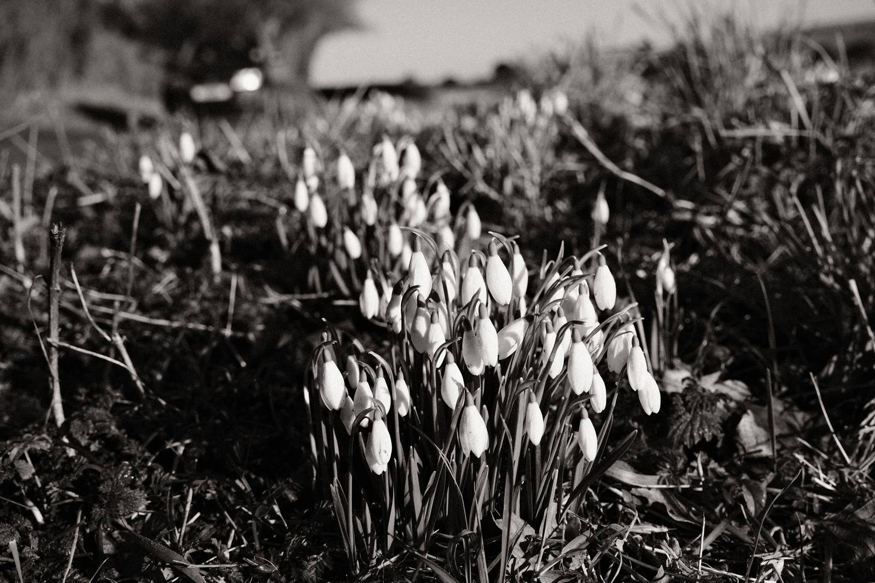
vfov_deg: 27.5
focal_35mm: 49
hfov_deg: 40.3
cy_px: 292
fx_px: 1191
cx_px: 438
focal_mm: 32.5
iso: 640
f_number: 5
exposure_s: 1/1800
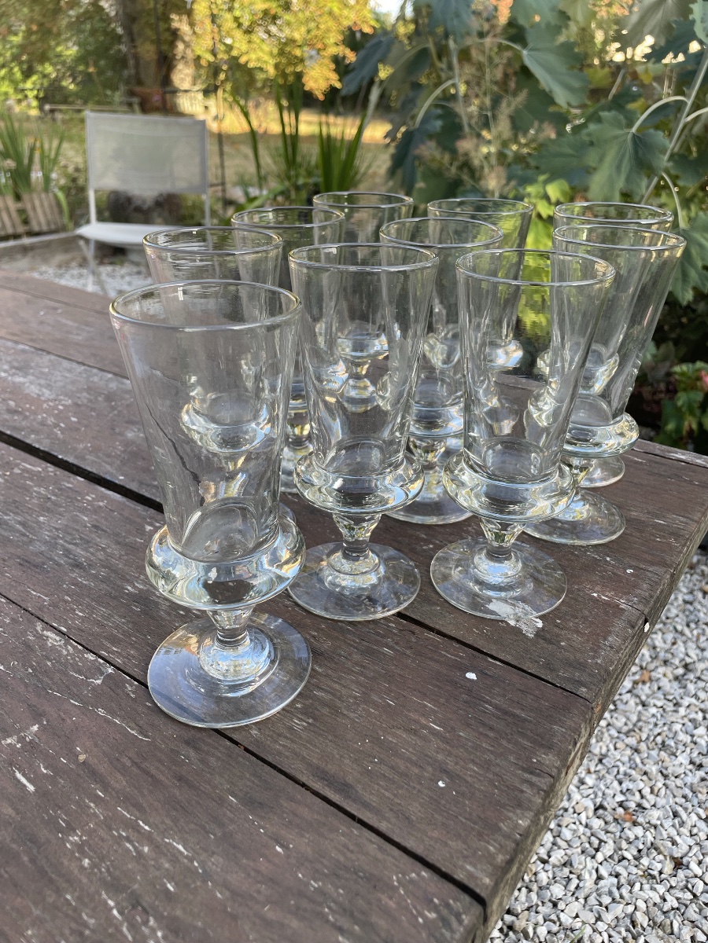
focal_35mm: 26
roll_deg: -1.0
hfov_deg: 53.1
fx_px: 709
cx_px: 354
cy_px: 472
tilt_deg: -26.5
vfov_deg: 67.3
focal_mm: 4.2
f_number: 1.6
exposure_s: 1/189
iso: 32
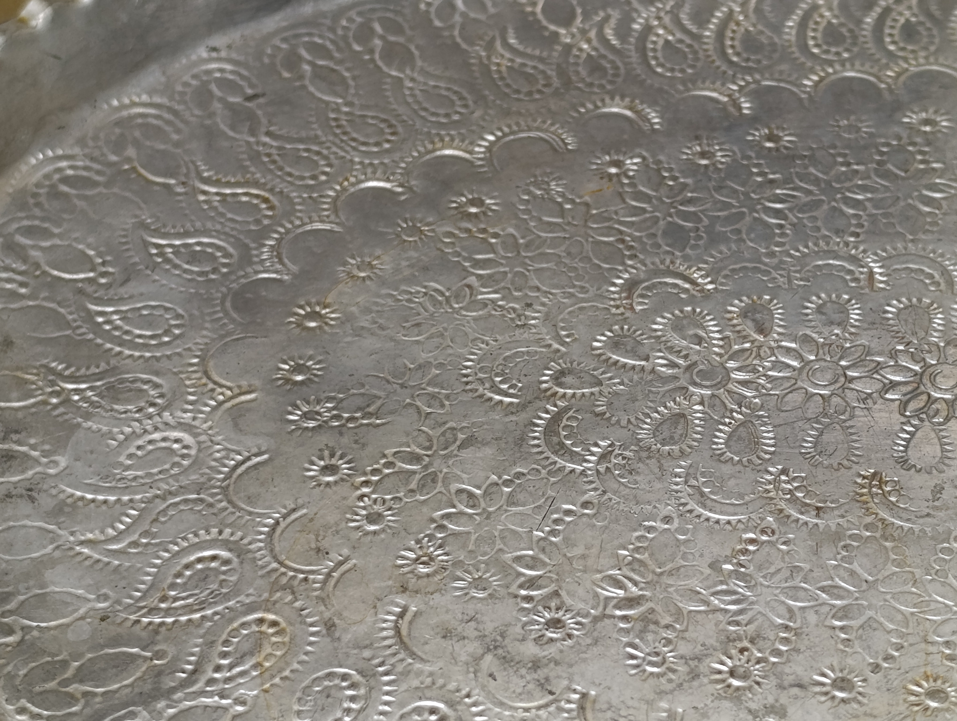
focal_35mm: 92
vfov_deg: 16.1
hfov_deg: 21.3
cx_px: 478
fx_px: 2547
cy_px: 360
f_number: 1.65
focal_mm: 6.11
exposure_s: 1/99.9
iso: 376
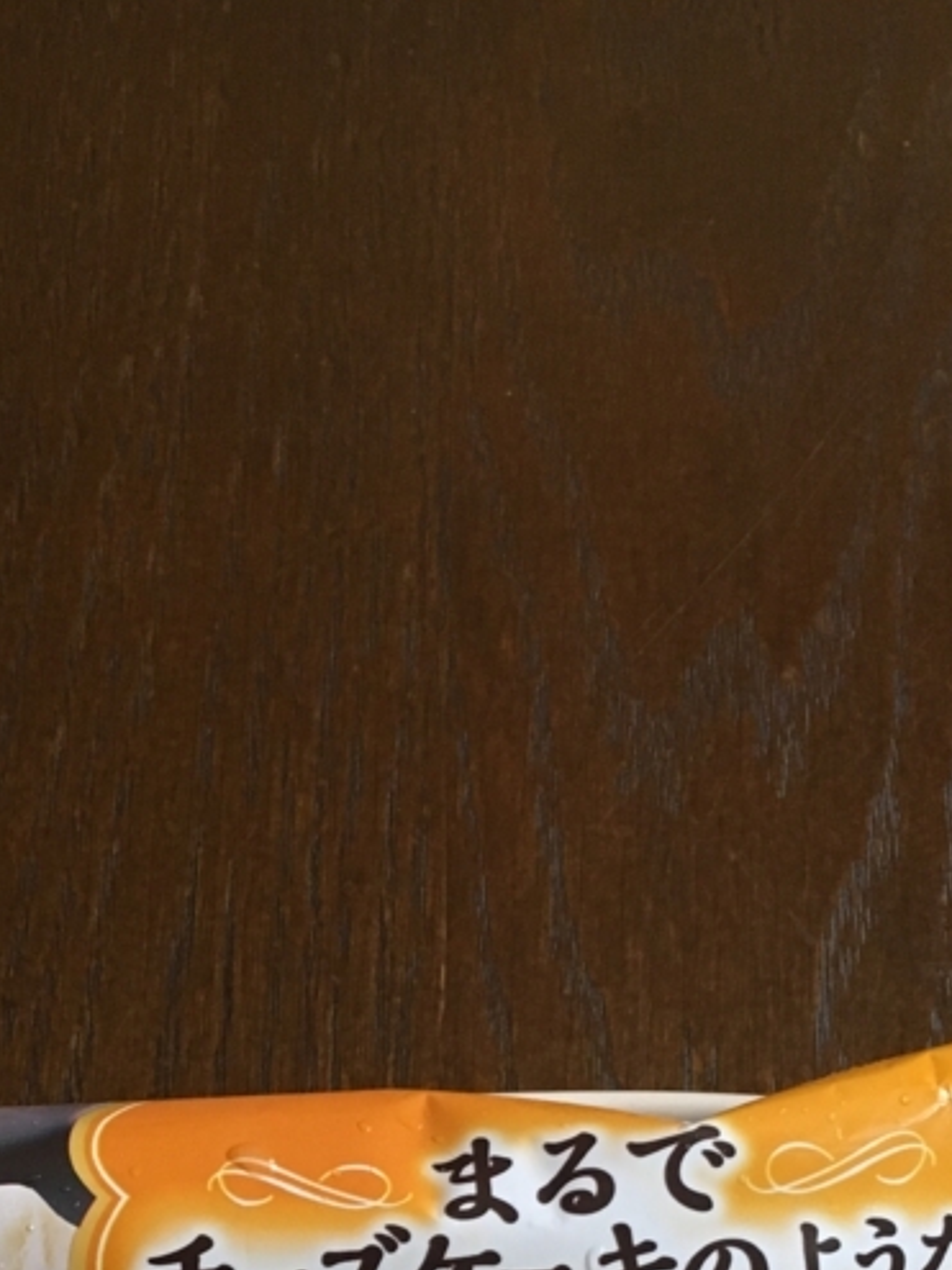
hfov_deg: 24.1
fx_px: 2201
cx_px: 216
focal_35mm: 60
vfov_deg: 29.9
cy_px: 1285
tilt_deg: -69.6
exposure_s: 1/30
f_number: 2.2
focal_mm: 4.15
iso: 125
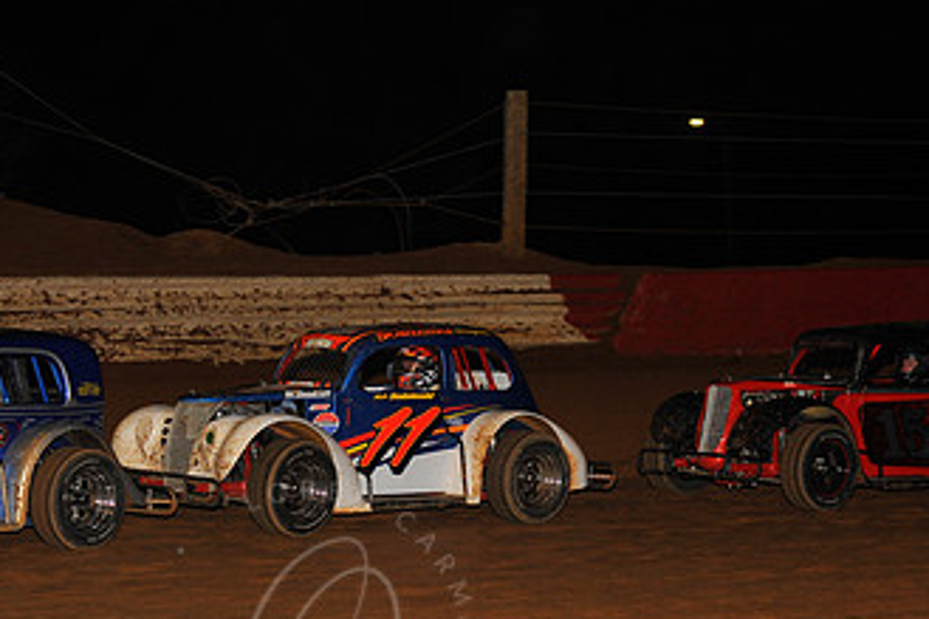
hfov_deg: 14.5
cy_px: 390
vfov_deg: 9.7
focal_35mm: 141
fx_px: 3637
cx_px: 308
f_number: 7.1
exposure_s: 1/250
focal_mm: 80
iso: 500
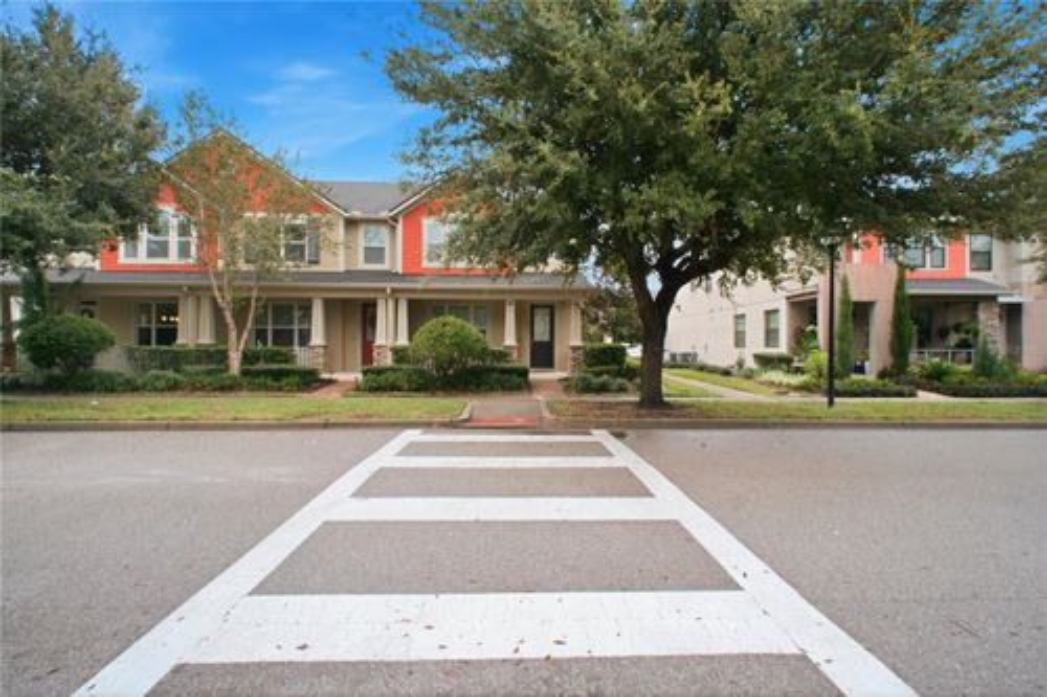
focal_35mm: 16
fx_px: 480
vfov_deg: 72.0
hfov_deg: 95.0
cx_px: 524
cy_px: 348
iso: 125
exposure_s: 1/20
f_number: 16
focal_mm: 11
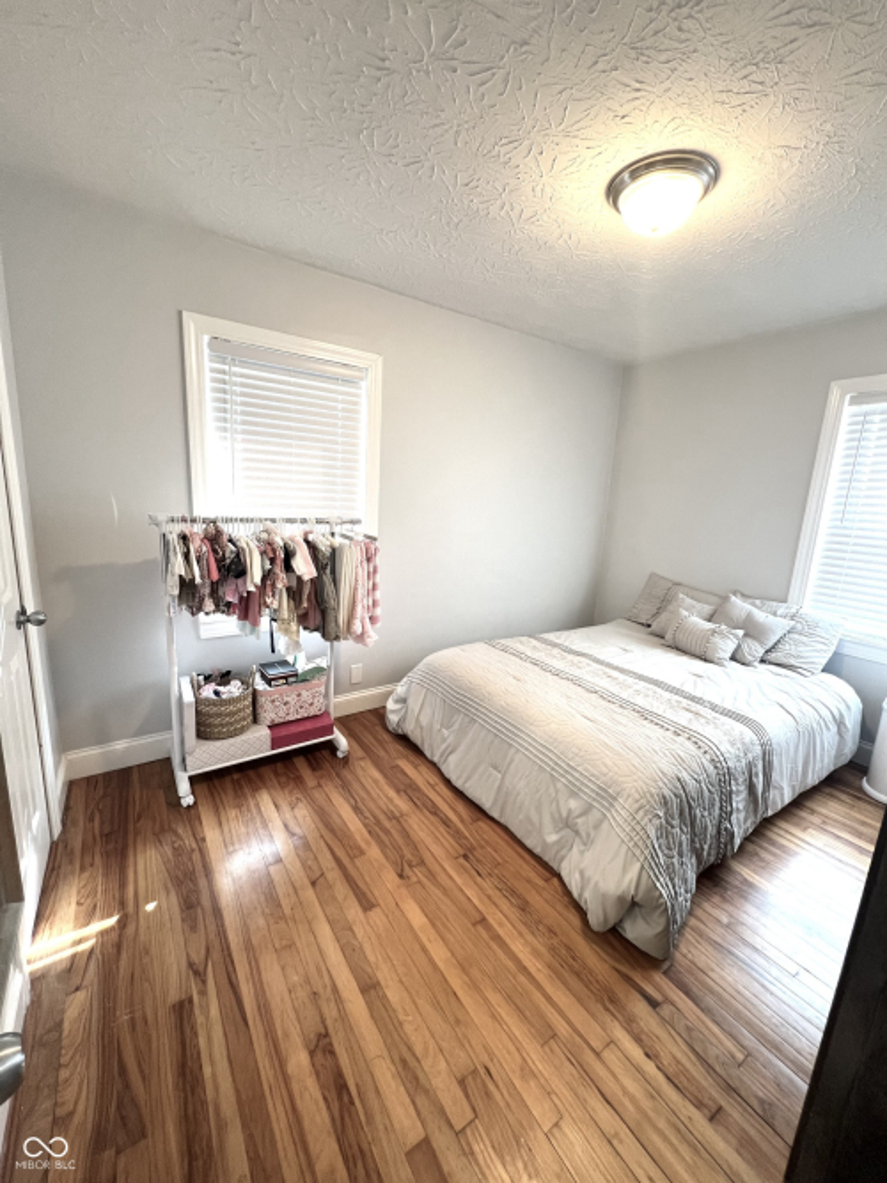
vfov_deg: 106.2
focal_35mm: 13
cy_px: 592
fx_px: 444
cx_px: 444
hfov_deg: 89.9
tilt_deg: -11.1
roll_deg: -3.2
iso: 125
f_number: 1.8
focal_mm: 1.57
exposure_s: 1/60
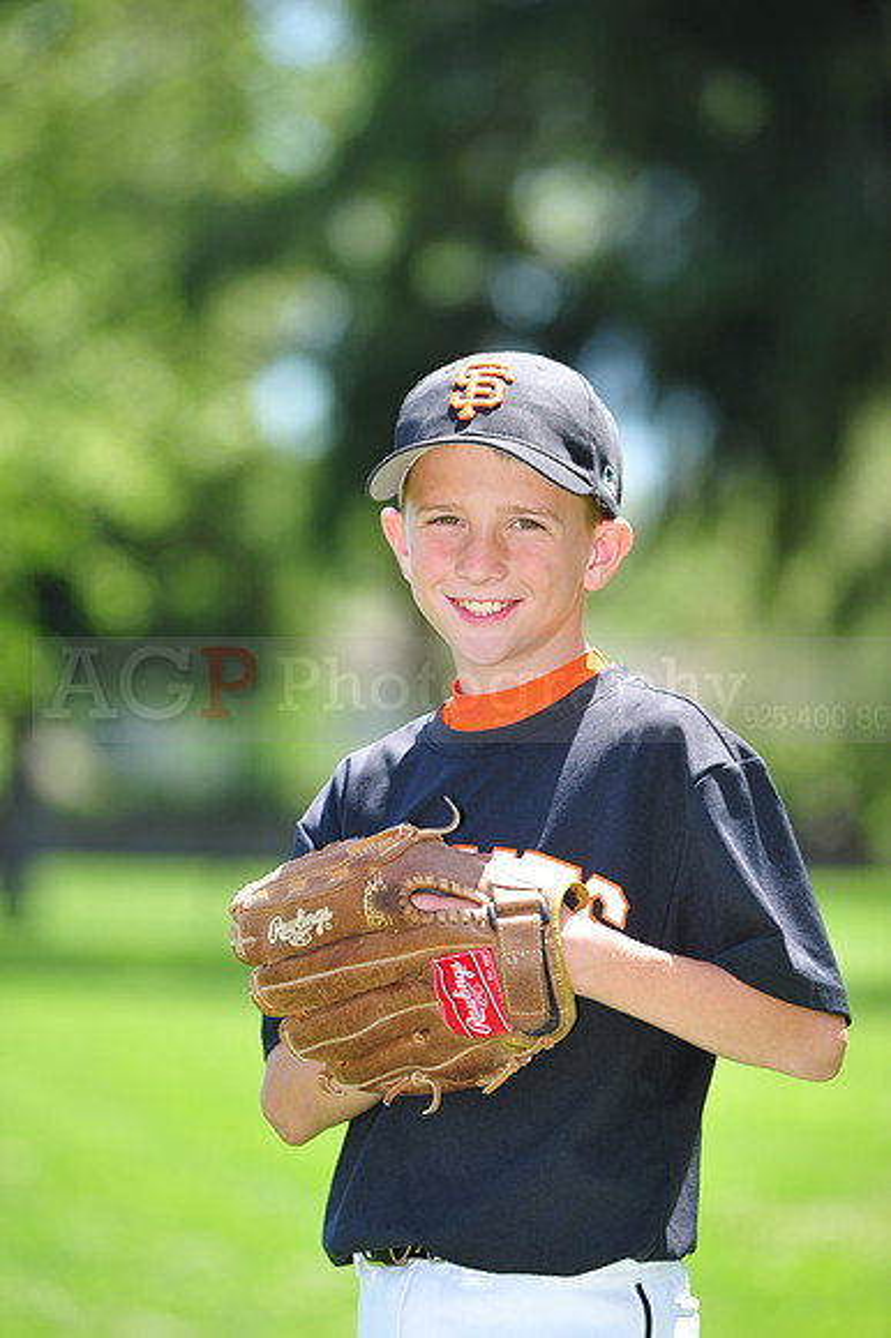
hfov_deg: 6.9
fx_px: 7433
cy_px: 669
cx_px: 446
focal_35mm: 200
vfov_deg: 10.3
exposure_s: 1/400
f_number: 4.5
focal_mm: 200
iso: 200
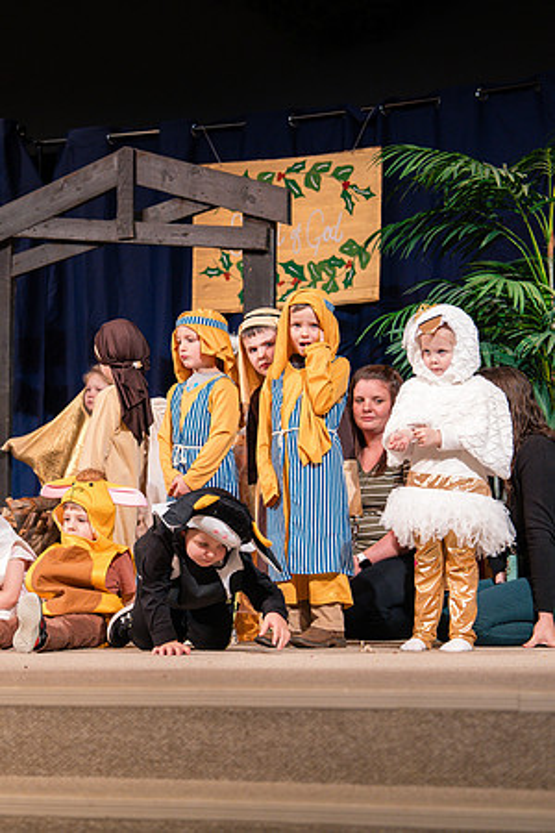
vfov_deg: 19.3
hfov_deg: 12.9
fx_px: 2454
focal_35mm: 106
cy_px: 419
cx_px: 147
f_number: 2.8
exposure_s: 1/250
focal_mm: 70
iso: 1250
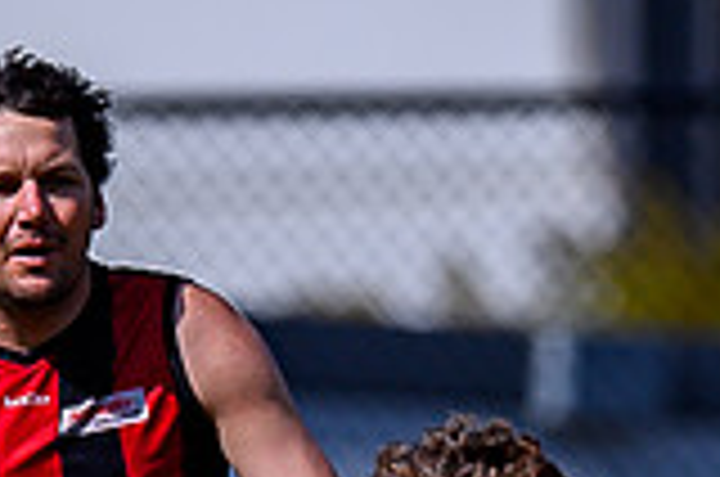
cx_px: 942
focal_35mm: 3428
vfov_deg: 0.4
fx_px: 68423
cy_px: 937
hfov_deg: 0.6
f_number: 4
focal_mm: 500
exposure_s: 1/2500
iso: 125
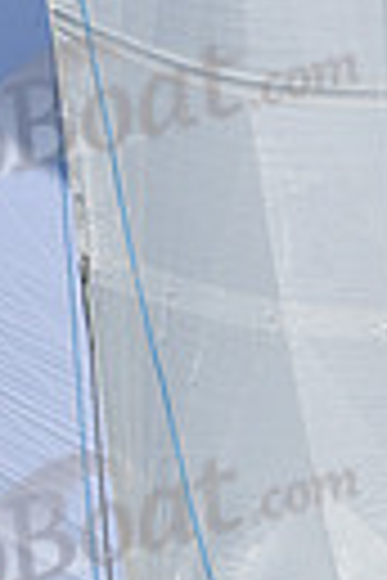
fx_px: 6901
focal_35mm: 428
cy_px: 719
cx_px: 592
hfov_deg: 3.2
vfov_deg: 4.8
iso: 250
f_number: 11
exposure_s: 1/800
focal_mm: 95
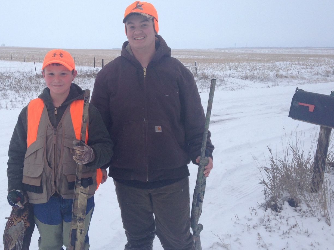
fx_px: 415
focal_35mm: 43
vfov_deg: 33.6
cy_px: 117
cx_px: 122
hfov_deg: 43.5
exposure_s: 1/120
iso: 64
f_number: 2.4
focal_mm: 4.12
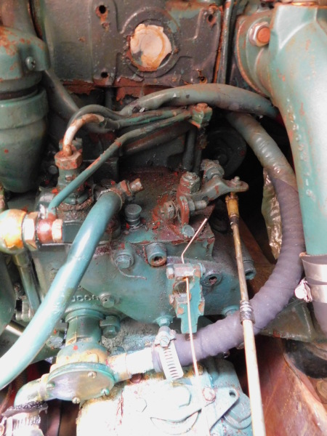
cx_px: 164
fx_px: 302
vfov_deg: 71.6
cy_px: 218
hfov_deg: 56.8
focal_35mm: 24
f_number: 3
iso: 800
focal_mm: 4.1
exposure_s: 1/5
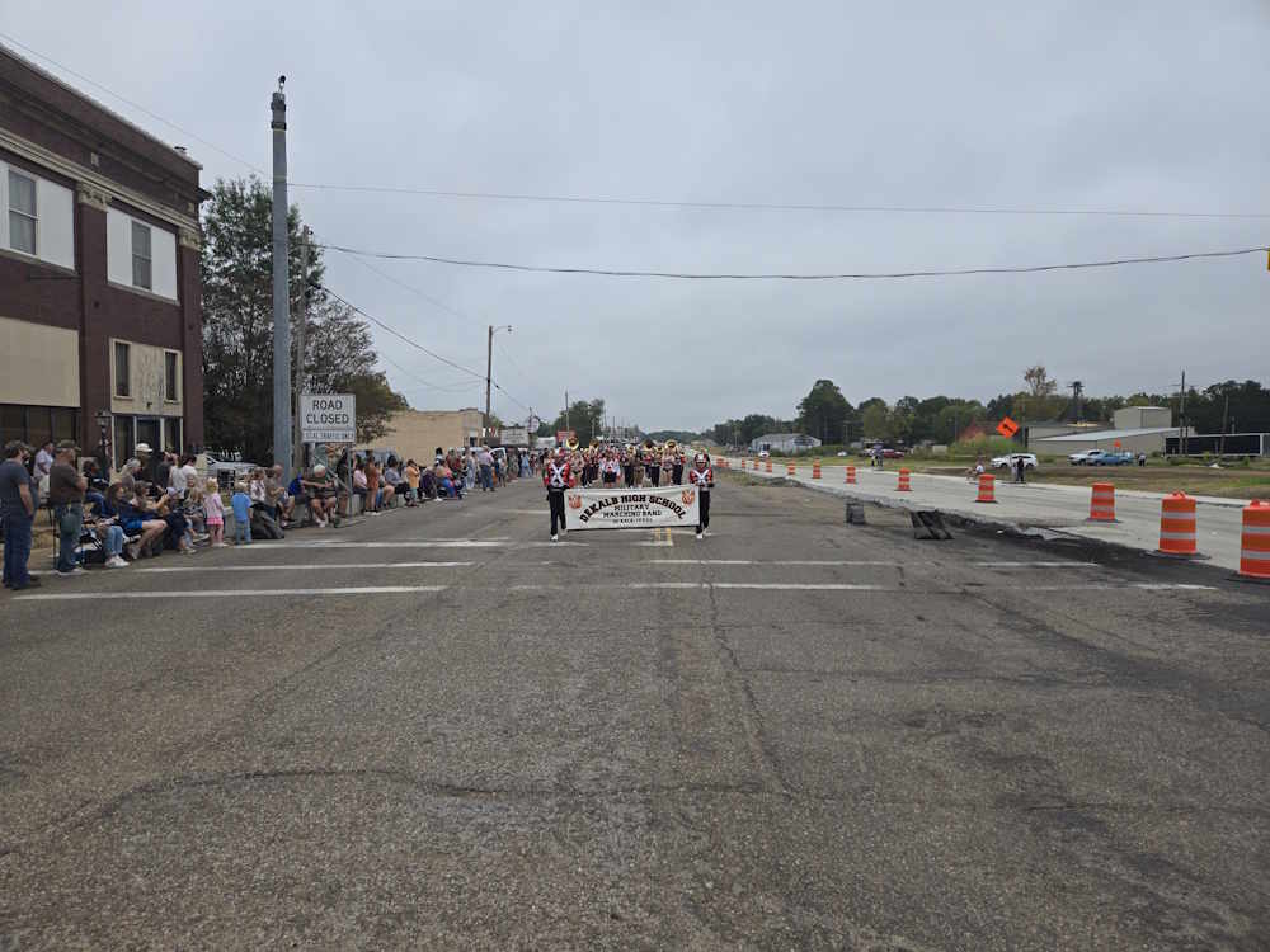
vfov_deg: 58.9
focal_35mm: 23
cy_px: 476
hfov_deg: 73.9
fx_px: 844
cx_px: 635
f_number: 1.8
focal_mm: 5.4
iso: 25
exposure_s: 1/994
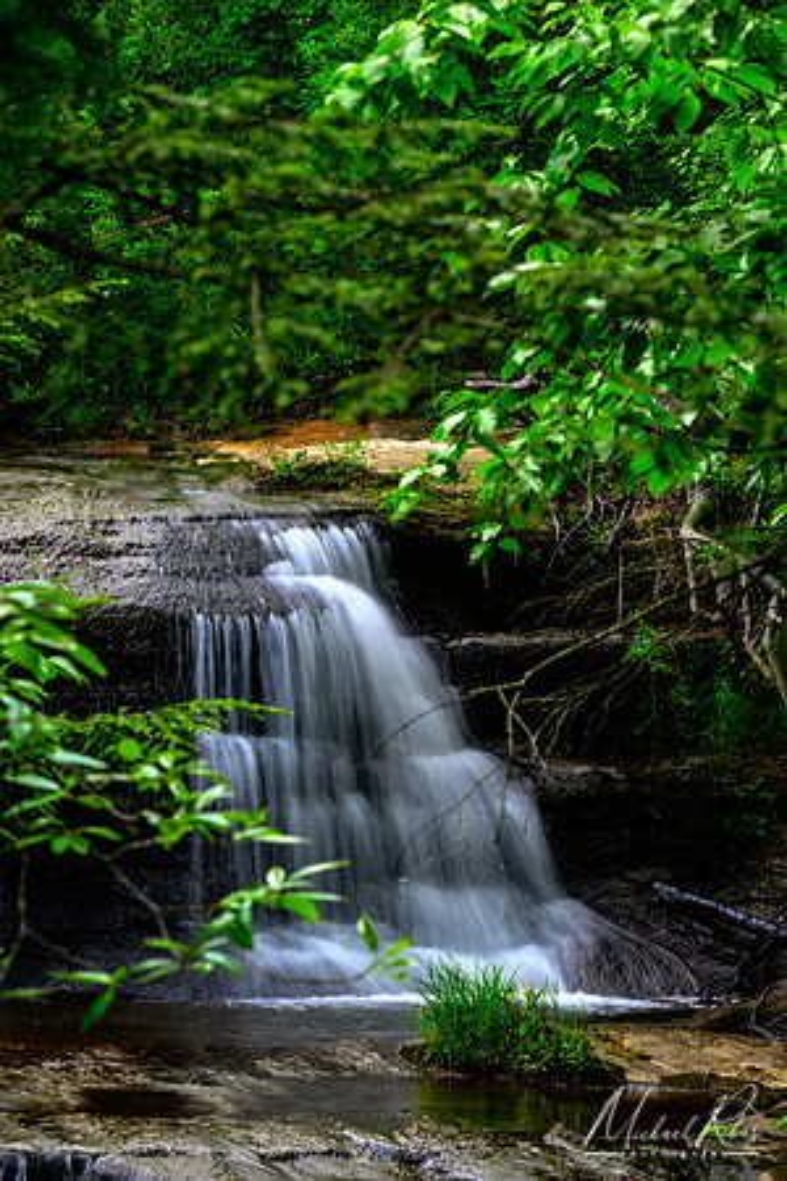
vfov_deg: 9.5
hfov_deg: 6.3
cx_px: 394
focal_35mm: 218
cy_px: 590
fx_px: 7132
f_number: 13
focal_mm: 145
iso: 100
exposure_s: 1/2.5
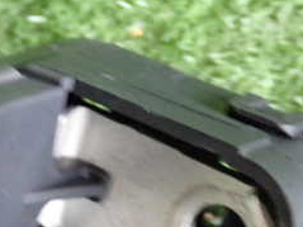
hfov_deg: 9.5
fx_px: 1802
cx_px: -44
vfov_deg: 7.1
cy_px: 284
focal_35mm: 206
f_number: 4.3
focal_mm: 14.62
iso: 1000
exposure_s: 1/20
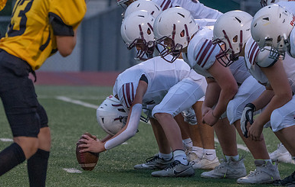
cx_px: 182
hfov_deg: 4.1
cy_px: 106
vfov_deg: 2.6
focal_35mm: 506
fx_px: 4089
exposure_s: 1/1000
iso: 3200
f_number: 5.6
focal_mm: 306
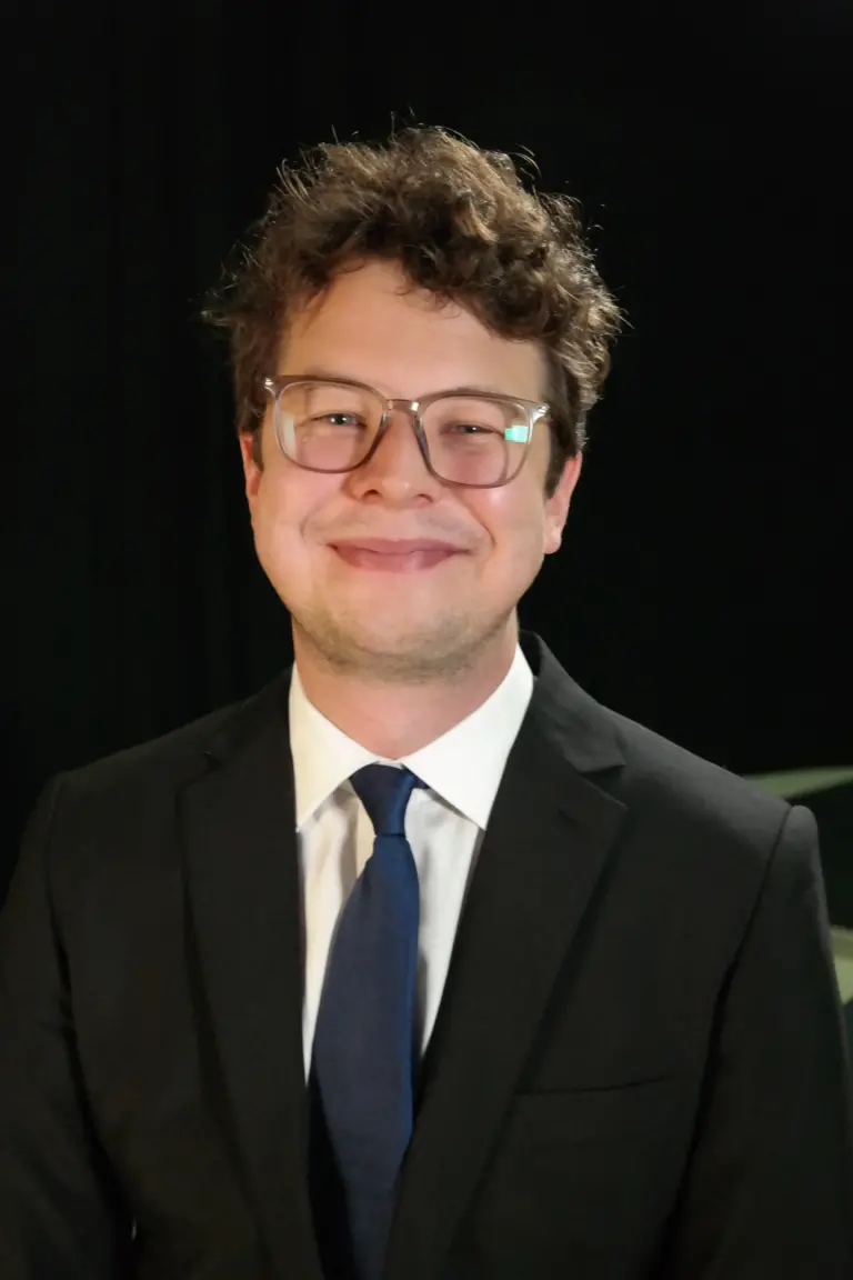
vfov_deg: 39.6
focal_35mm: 50
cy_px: 640
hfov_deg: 27.0
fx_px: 1777
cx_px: 426
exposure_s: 1/60
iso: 3200
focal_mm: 33
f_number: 4.5
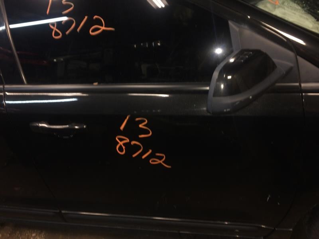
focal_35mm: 29
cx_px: 160
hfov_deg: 61.7
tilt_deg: -30.5
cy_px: 120
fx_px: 267
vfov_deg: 48.2
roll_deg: +10.1
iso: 64
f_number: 2.2
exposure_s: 1/16
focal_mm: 4.15
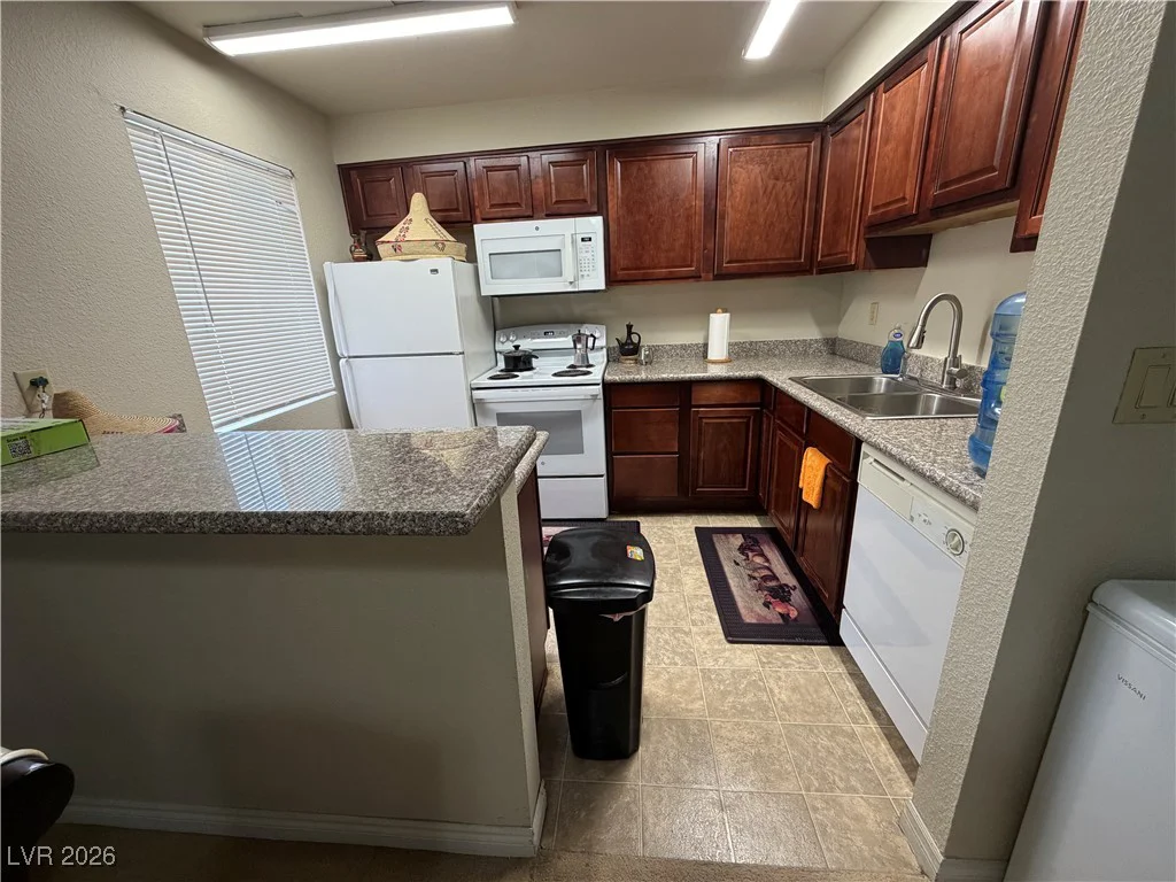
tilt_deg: -17.6
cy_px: 441
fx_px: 476
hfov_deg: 102.1
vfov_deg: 85.7
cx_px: 588
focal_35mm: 14
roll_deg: +4.0
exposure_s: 1/120
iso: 200
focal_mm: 2.22
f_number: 2.2
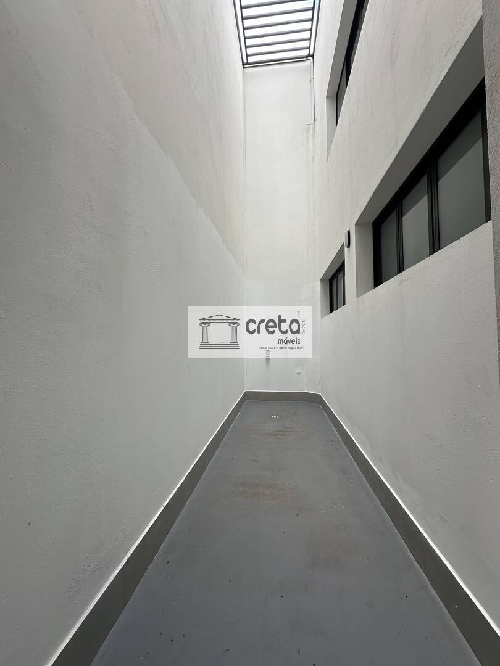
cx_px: 250
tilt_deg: +1.6
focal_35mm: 14
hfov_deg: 85.7
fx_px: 270
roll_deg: -0.6
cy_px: 333
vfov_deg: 102.1
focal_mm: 2.22
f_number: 2.2
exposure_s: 1/173
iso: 40
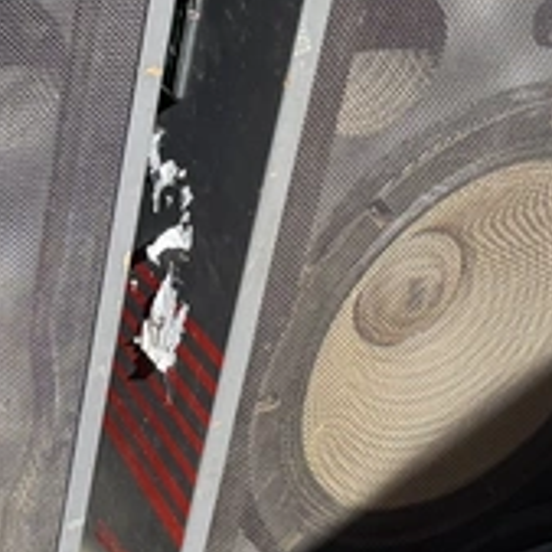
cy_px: 296
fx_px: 1696
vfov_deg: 18.5
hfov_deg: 18.4
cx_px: 193
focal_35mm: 94
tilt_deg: -30.6
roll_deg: -13.3
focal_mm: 6.76
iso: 100
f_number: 1.78
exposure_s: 1/1385
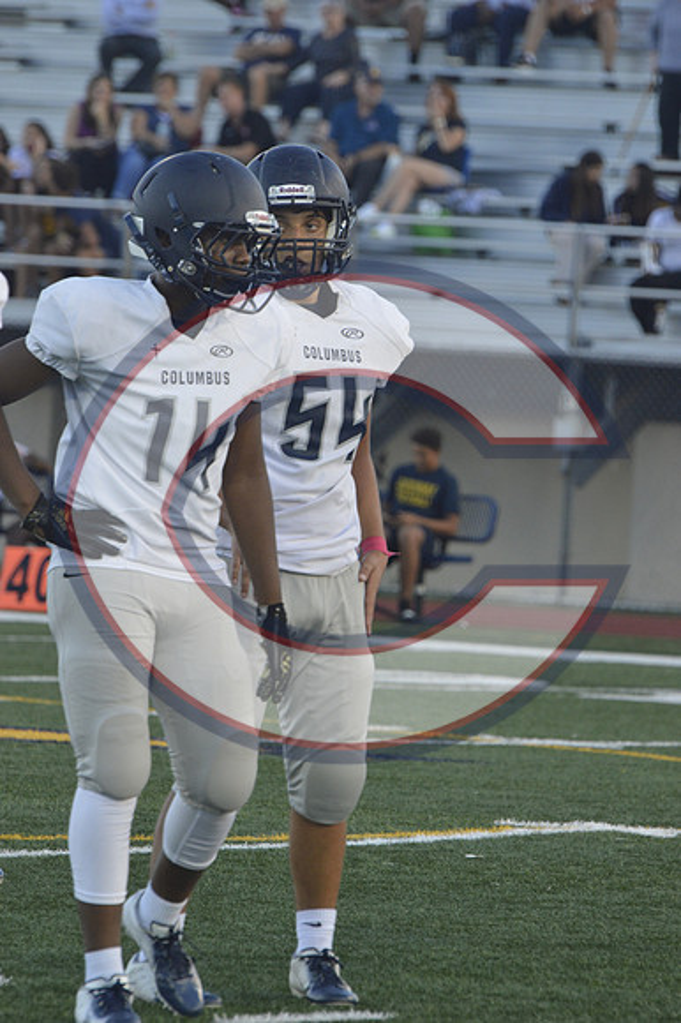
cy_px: 512
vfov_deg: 5.7
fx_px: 10226
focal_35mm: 360
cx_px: 340
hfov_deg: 3.8
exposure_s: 1/400
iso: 800
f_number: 9
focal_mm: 240
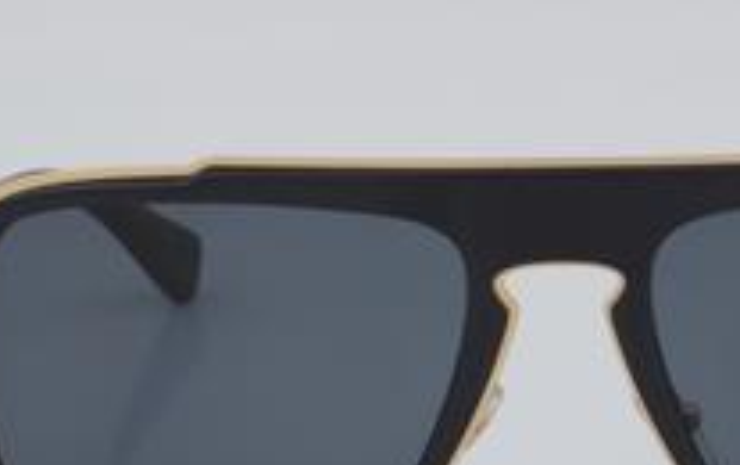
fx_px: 3271
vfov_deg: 8.1
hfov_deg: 12.9
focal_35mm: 162
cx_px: 561
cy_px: 383
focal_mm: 55
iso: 100
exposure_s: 1/4
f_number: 32
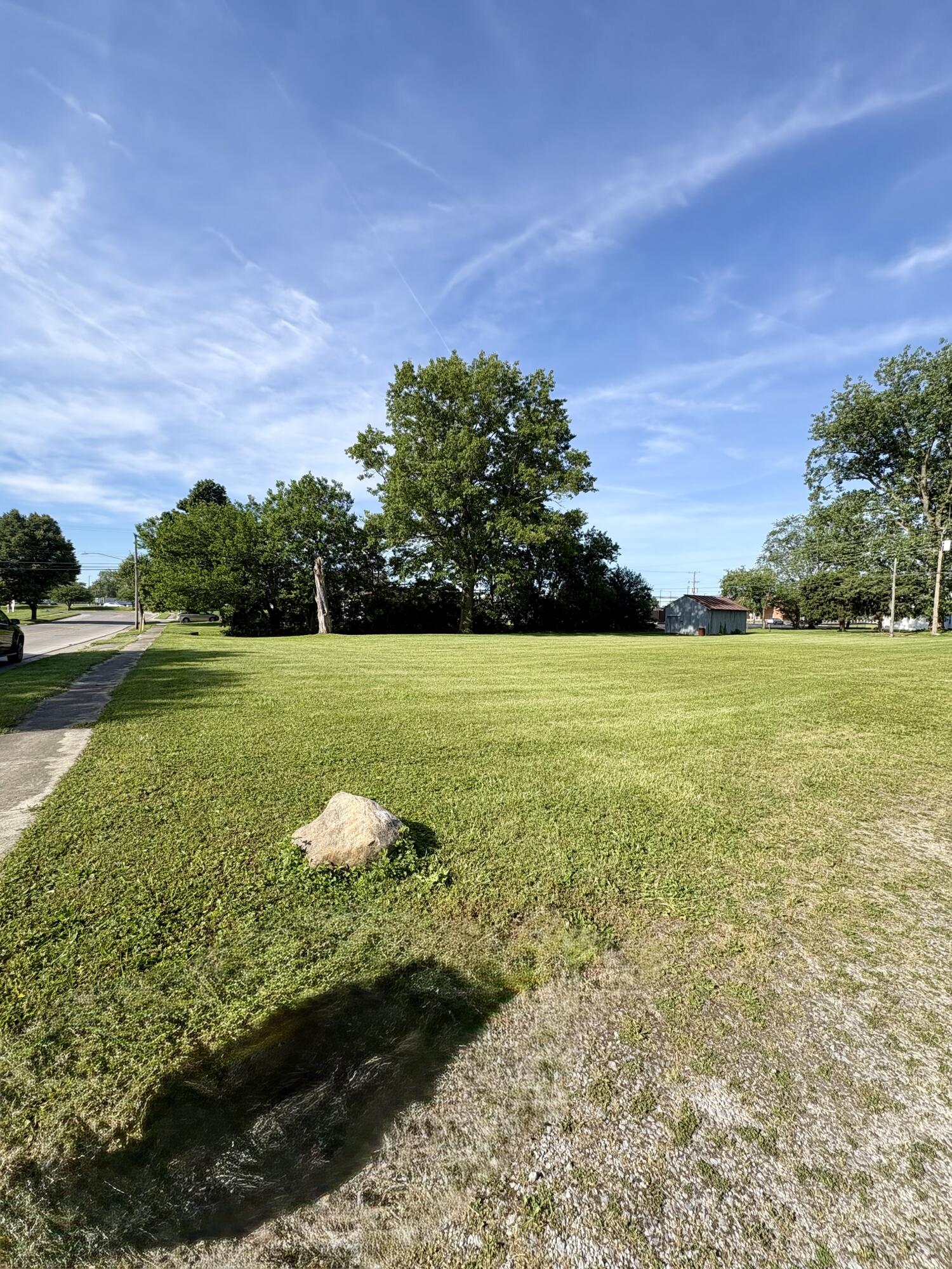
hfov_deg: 85.7
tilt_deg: -1.6
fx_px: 513
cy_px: 634
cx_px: 476
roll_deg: -2.0
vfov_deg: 102.1
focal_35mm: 14
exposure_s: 1/1256
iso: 40
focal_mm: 2.22
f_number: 2.2
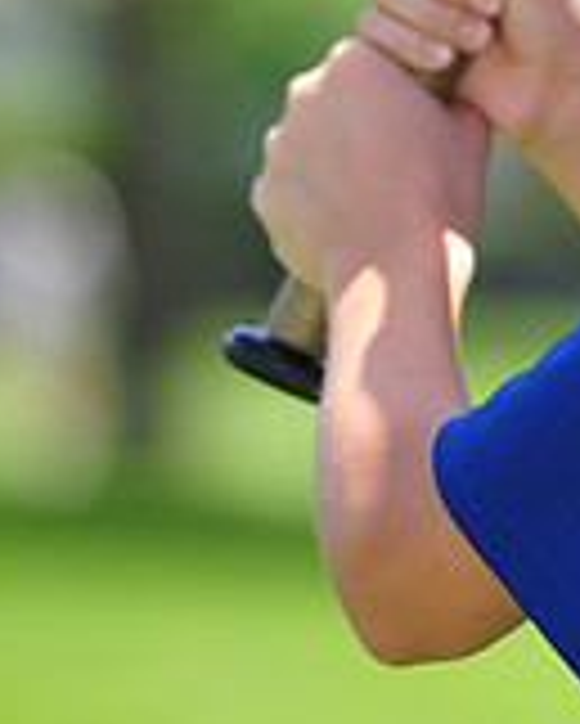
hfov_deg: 2.3
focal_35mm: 677
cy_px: -319
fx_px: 14513
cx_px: 814
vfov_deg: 2.9
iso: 200
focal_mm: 200
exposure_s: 1/500
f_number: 4.5
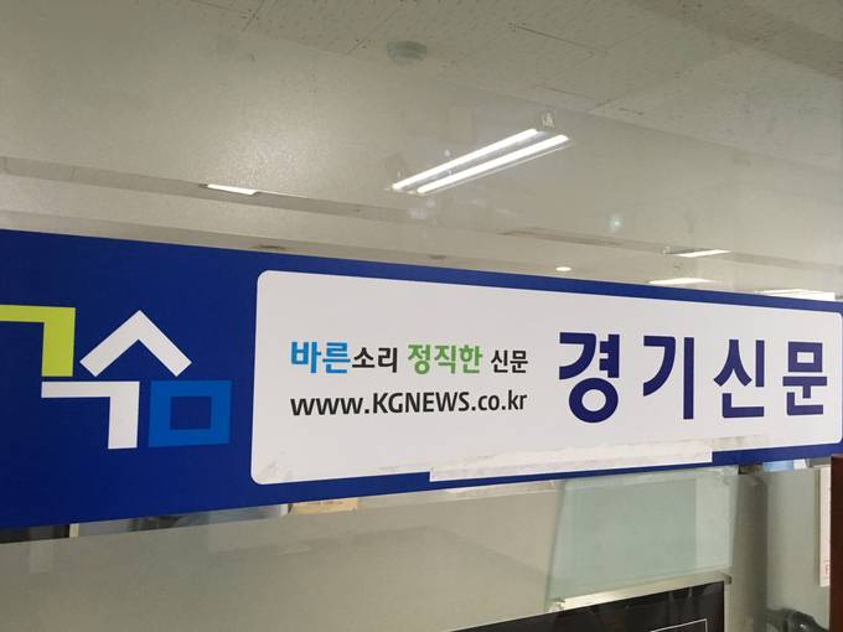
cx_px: 422
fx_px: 706
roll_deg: -1.6
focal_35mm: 29
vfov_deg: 48.2
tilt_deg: +3.0
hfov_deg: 61.7
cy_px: 316
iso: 125
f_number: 2.2
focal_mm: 4.15
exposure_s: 1/30
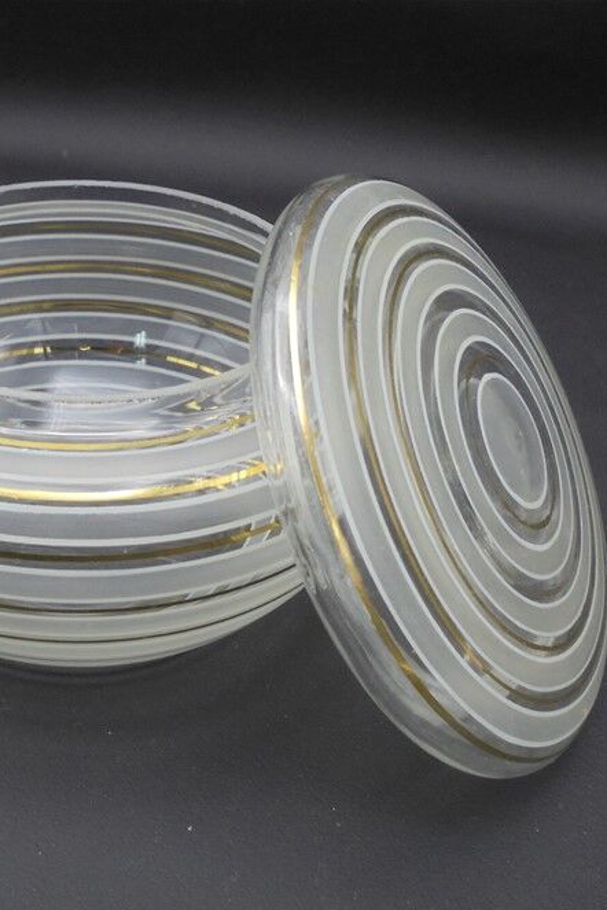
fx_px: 1214
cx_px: 157
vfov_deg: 41.1
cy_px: 462
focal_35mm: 48
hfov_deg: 27.7
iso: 200
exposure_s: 1/30
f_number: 4
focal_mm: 6.1
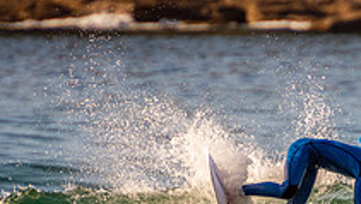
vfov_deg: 0.7
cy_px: 268
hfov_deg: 1.3
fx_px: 16532
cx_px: 375
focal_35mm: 1726
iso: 400
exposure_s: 1/1250
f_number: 5.6
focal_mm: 400
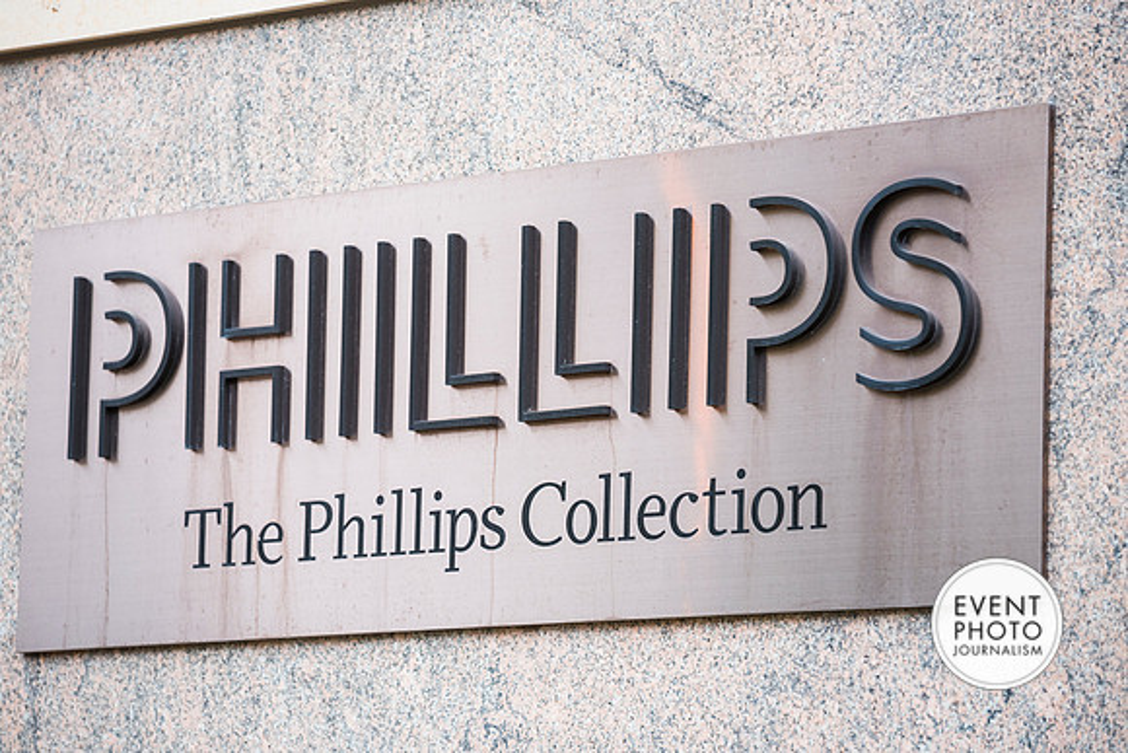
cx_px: 576
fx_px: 5525
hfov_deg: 11.7
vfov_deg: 7.8
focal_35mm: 176
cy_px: 378
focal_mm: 170
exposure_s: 1/60
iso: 800
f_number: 3.5
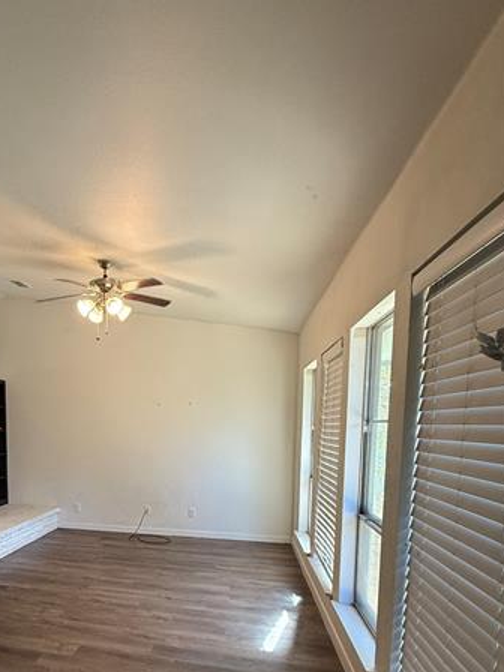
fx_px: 466
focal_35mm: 24
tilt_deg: -5.3
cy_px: 468
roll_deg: -0.2
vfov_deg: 68.8
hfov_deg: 52.1
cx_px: 81
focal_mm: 2.22
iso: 320
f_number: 2.2
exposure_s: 1/120
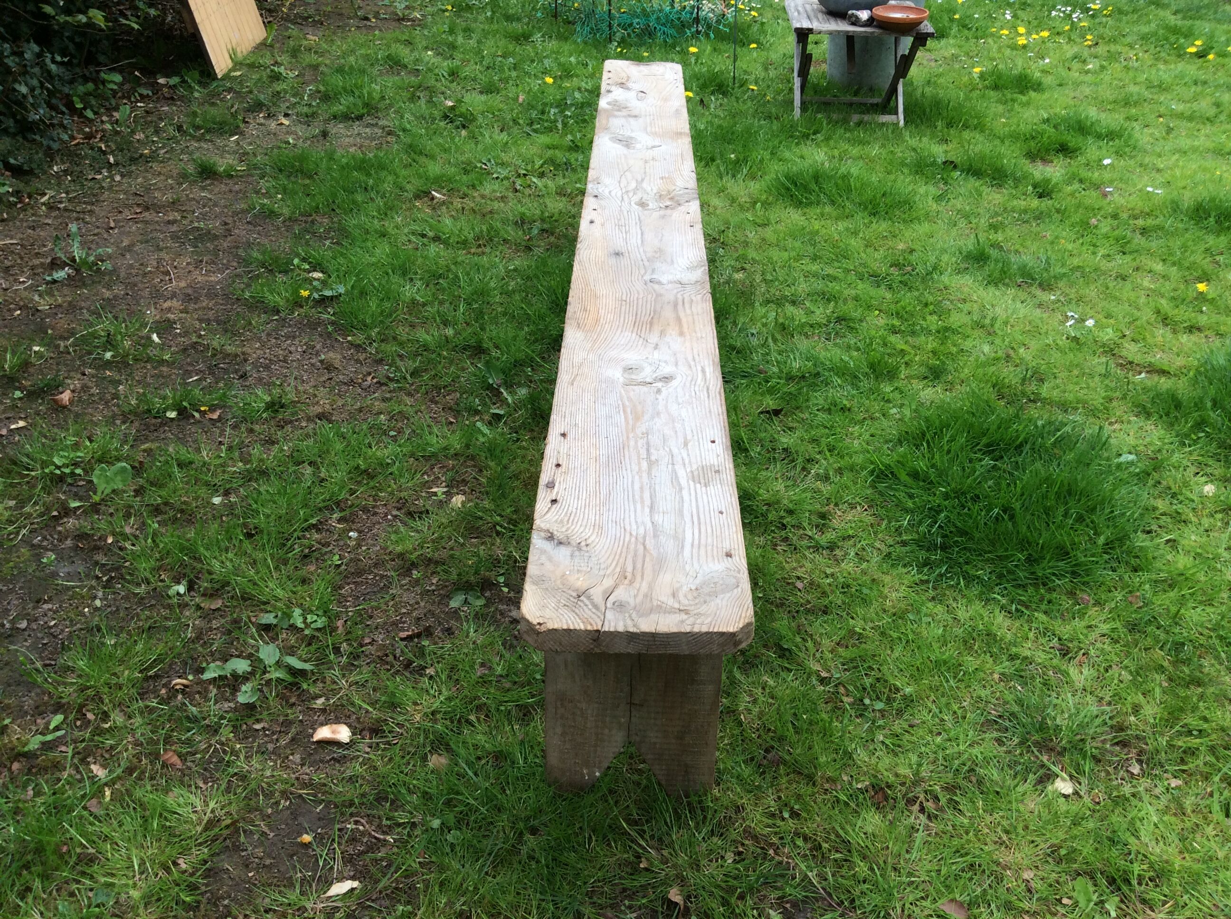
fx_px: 1136
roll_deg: +0.4
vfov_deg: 44.1
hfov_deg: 56.9
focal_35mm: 32
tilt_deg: -30.5
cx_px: 616
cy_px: 460
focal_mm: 3.3
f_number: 2.4
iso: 32
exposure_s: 1/414
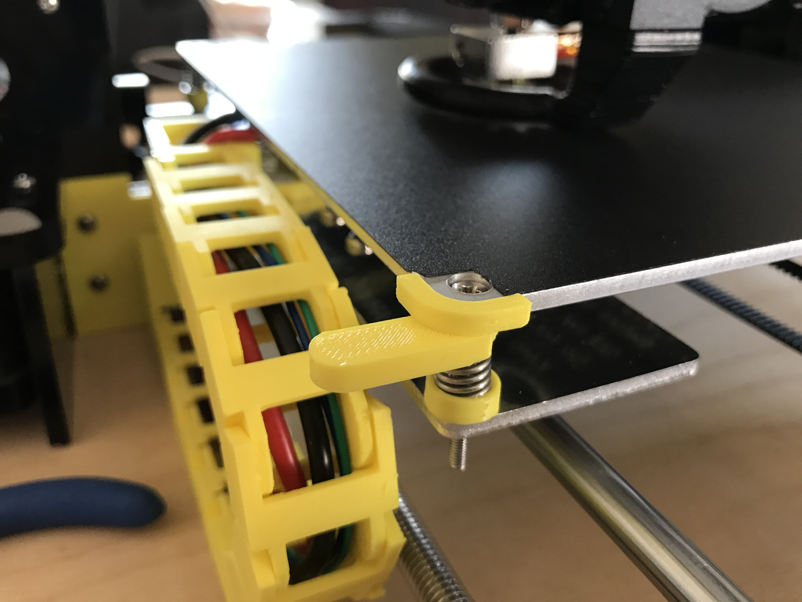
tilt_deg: -28.3
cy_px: 301
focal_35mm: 28
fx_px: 649
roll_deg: -1.1
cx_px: 401
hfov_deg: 63.4
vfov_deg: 49.7
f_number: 1.8
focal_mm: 3.99
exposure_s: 1/17
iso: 40
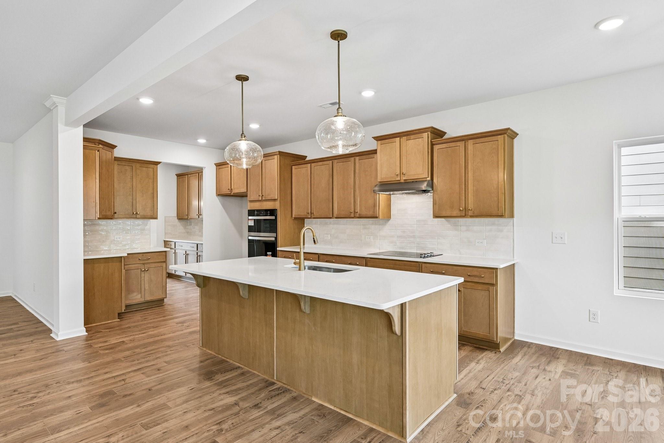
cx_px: 332
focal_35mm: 19
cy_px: 222
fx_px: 350
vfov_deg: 64.5
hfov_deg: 86.9
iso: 400
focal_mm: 19
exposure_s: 1/20
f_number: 8
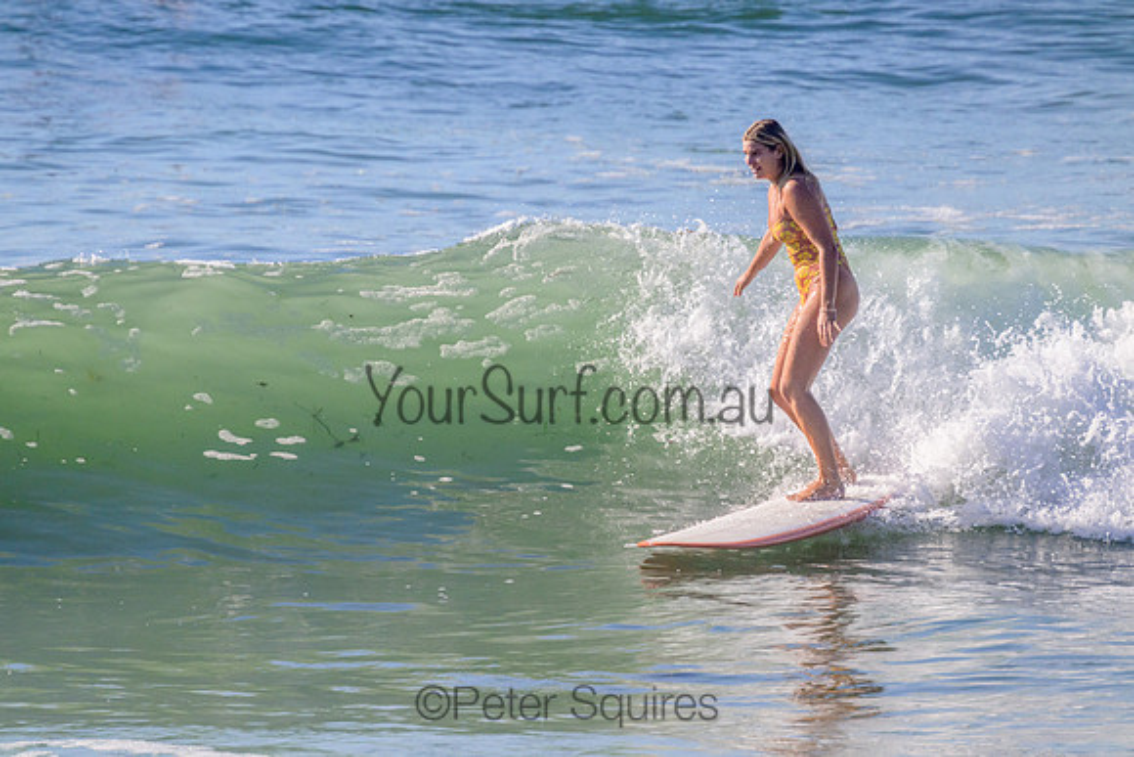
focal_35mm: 800
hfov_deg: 2.6
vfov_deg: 1.7
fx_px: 25205
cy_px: 378
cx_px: 567
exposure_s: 1/2000
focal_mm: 800
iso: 900
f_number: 11
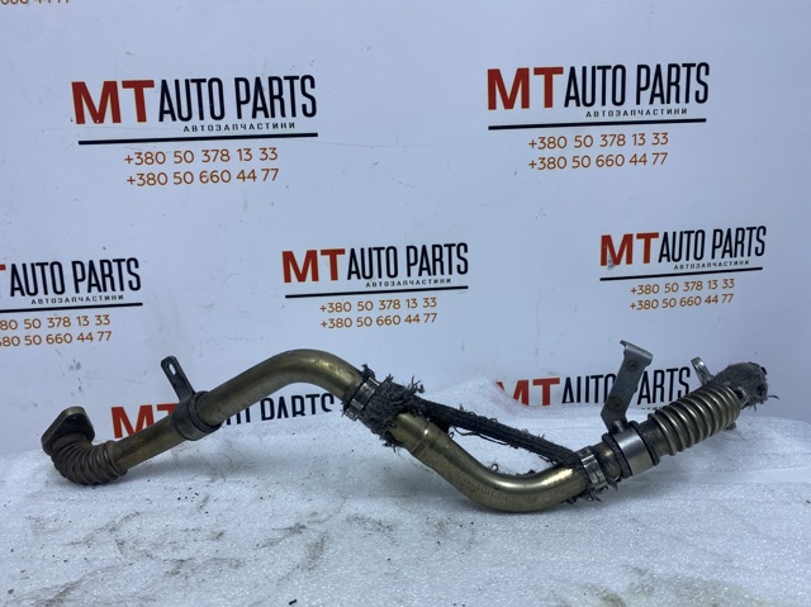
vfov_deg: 53.0
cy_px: 304
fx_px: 609
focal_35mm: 26
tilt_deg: -9.7
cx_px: 406
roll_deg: +0.5
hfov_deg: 67.3
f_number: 1.8
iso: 125
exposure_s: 1/100
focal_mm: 4.25
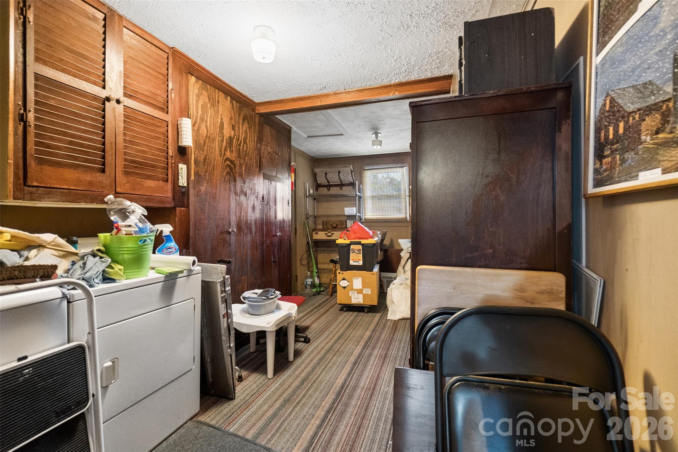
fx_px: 282
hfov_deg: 100.4
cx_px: 339
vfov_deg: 77.3
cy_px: 226
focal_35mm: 15
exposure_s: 1/30
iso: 1250
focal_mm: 10
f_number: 4
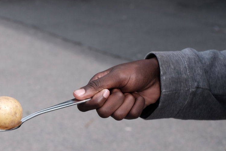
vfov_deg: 14.1
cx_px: 26
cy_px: 109
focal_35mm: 97
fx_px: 609
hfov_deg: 20.6
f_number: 5.6
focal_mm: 35
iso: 800
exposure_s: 1/2000
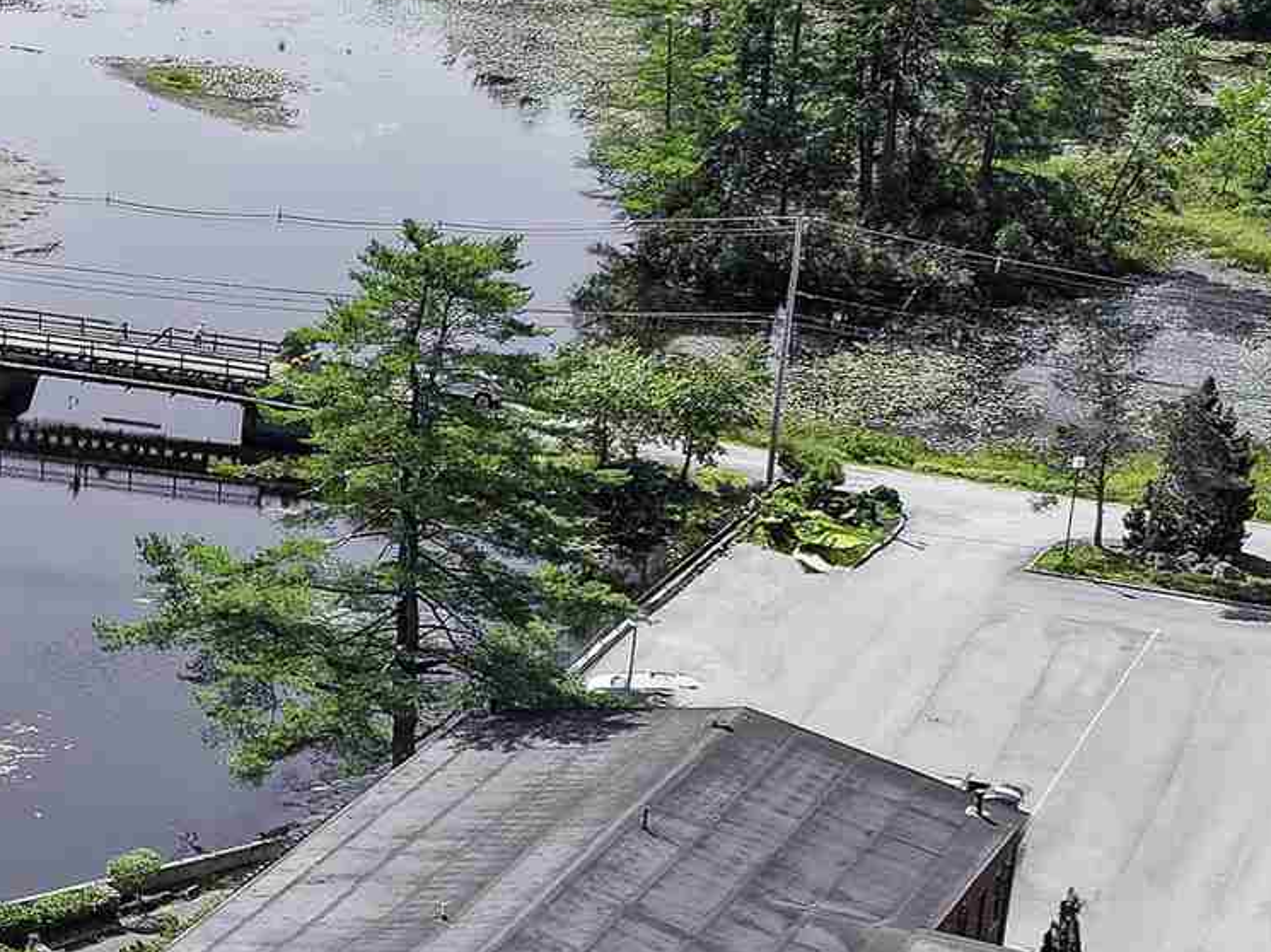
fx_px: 3633
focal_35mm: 99
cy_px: 763
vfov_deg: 14.8
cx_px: -372
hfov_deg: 18.5
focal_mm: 12.29
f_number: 2.8
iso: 210
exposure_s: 1/3200
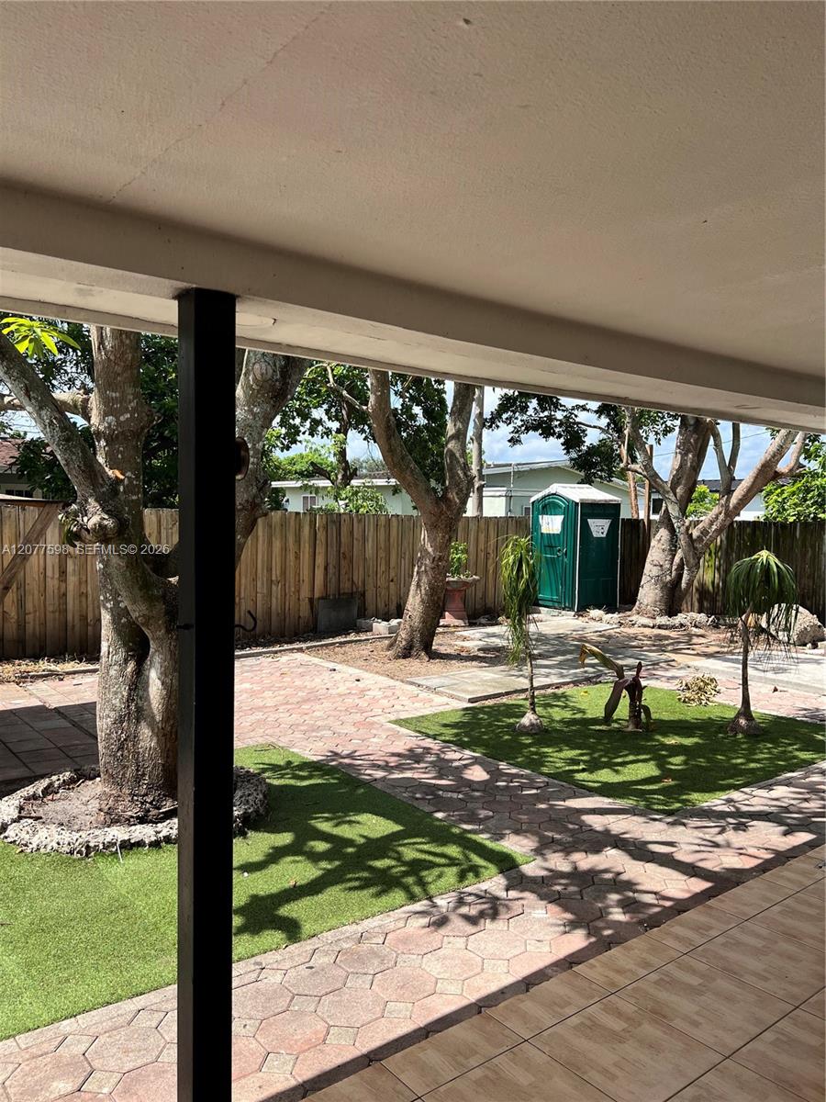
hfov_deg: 53.1
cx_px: 413
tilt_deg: -2.7
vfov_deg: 67.3
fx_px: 827
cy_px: 551
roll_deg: -0.8
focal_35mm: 26
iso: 50
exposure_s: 1/2457
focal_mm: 5.7
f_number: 1.5
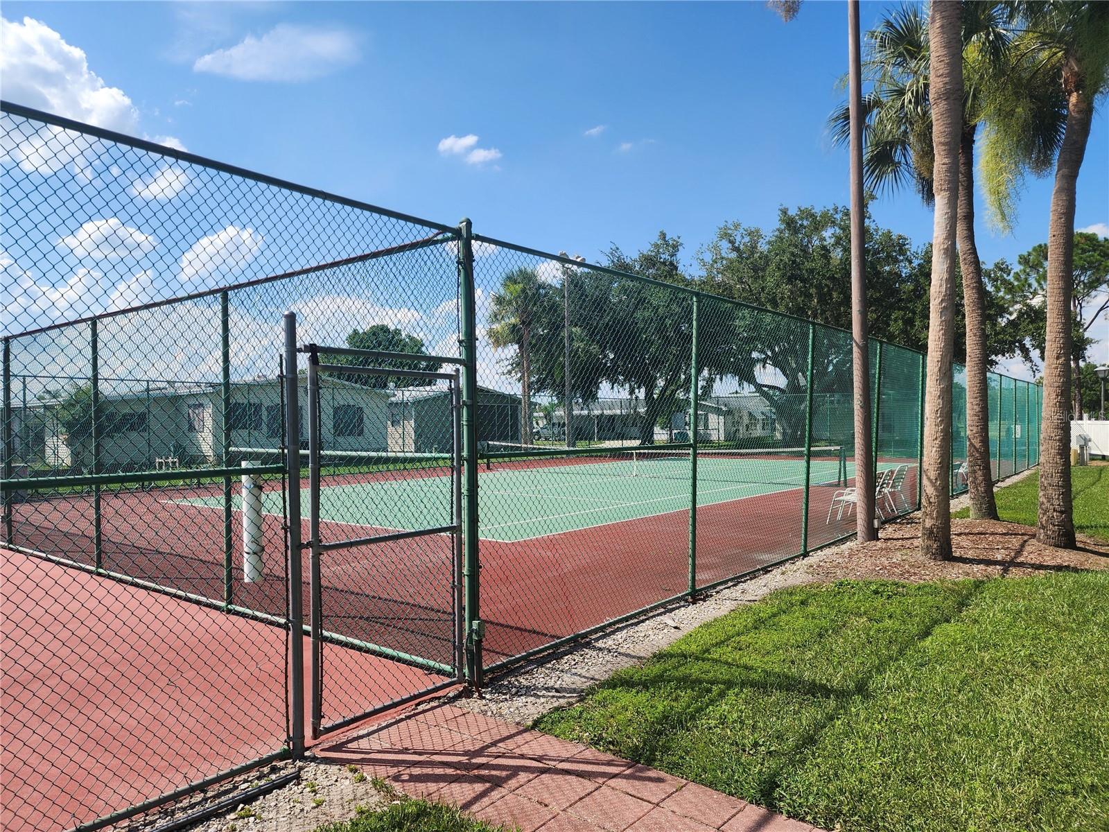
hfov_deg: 73.9
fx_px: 737
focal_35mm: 23
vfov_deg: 58.9
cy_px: 416
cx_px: 554
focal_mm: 6.4
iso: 12
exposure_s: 1/1008
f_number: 1.8
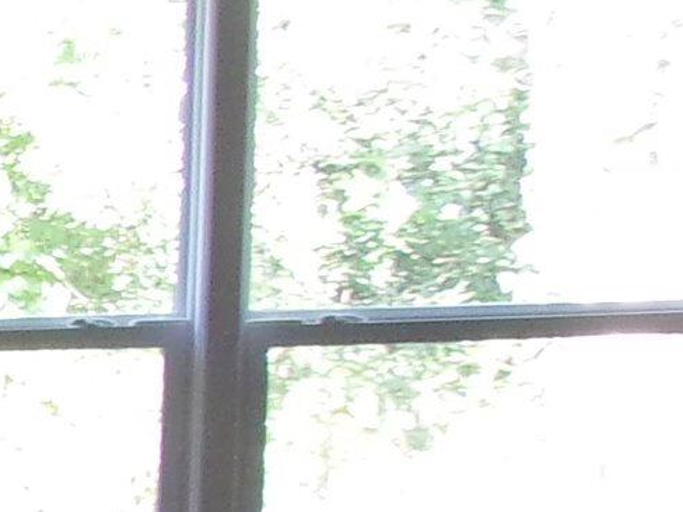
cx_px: -1078
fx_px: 2979
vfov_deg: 9.5
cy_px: 845
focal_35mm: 151
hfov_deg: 10.7
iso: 200
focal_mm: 4.3
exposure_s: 1/30
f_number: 3
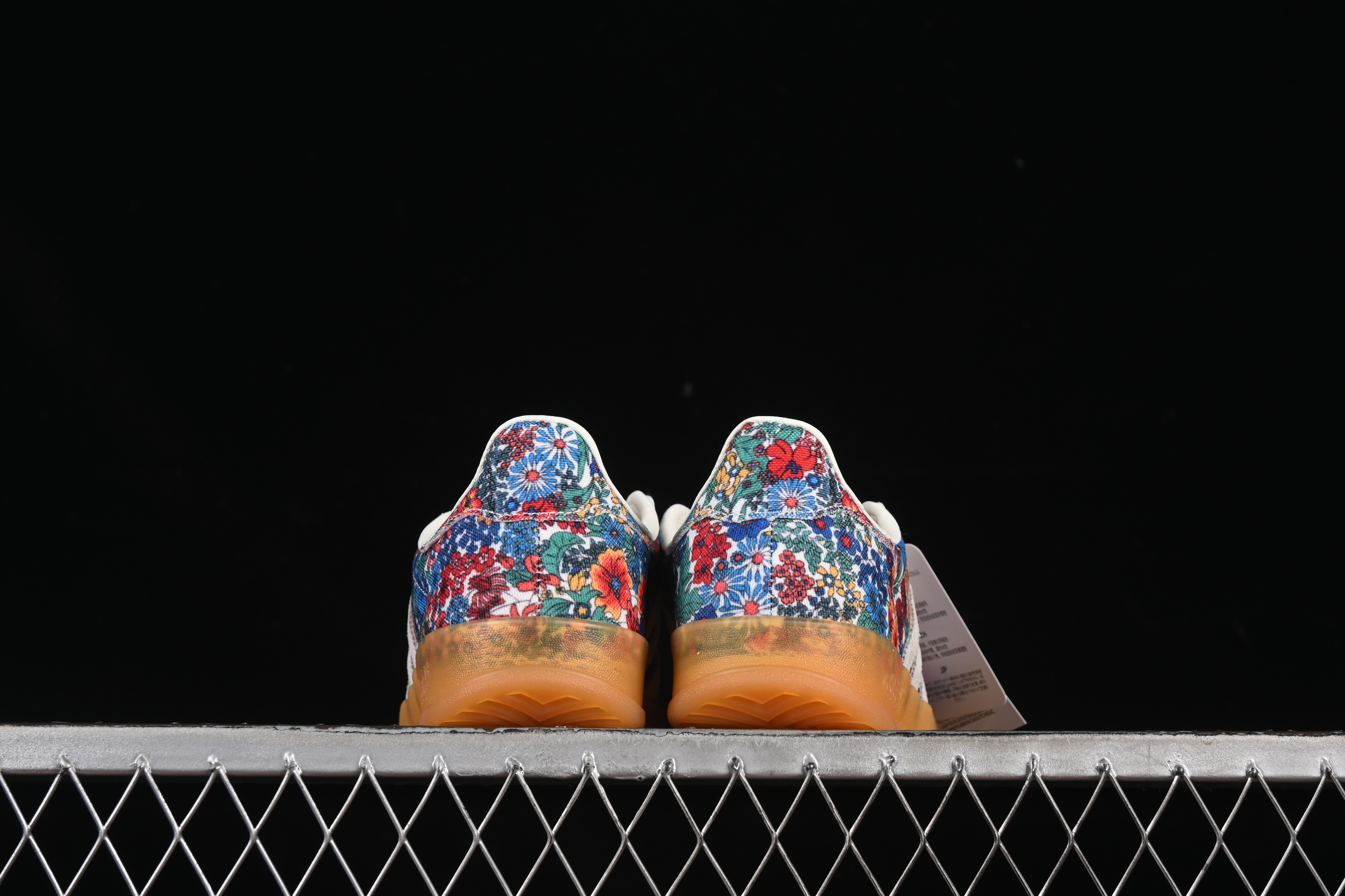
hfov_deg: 27.0
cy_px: 448
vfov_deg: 18.2
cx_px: 672
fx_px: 2802
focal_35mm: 75
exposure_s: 1/80
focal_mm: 50
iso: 160
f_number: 8
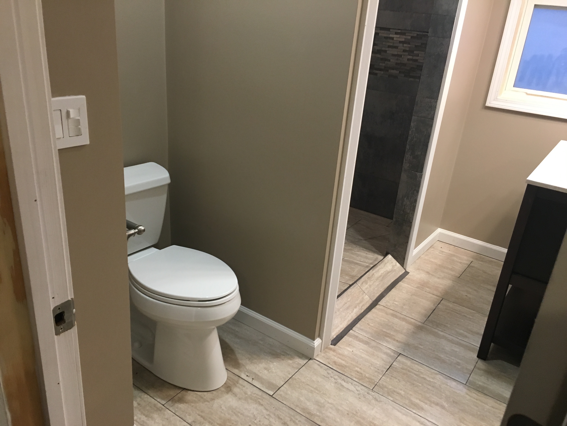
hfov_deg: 61.7
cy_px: 213
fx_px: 475
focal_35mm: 29
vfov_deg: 48.2
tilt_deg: -22.3
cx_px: 284
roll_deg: -5.1
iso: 125
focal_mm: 4.15
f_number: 2.2
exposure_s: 1/30
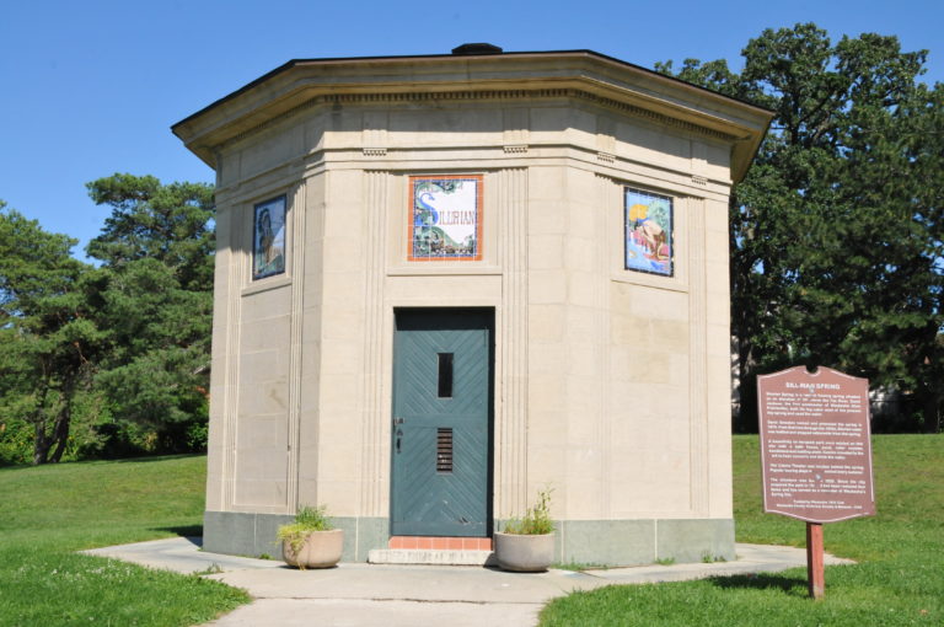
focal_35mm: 44
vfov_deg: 30.8
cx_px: 472
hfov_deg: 45.0
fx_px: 1139
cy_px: 314
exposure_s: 1/500
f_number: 18
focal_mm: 29
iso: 1000
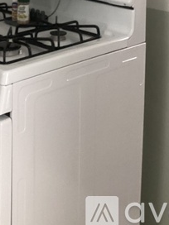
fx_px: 495
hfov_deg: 19.0
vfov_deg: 23.4
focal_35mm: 76
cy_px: -47
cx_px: 12
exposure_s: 1/30
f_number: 2.4
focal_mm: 3.3
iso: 320
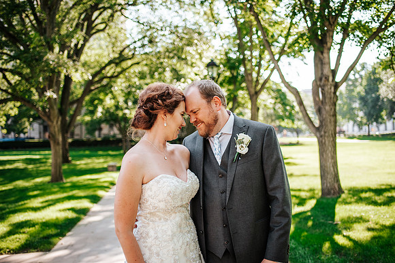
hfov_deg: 54.4
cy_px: 132
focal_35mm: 35
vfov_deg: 37.9
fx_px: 384
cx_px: 198
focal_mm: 35
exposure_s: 1/500
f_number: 2.2
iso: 100
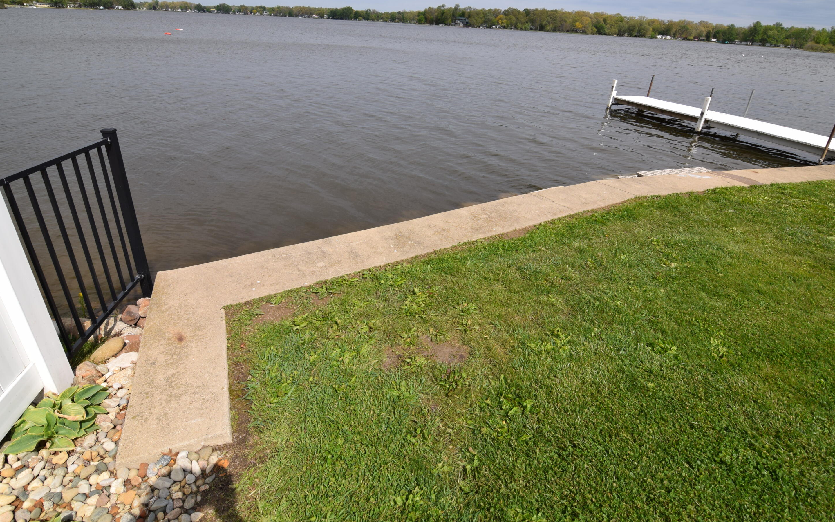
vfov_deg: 66.2
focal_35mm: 18
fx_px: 399
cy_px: 236
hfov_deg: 92.6
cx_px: 420
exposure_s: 1/400
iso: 200
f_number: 10
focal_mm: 11
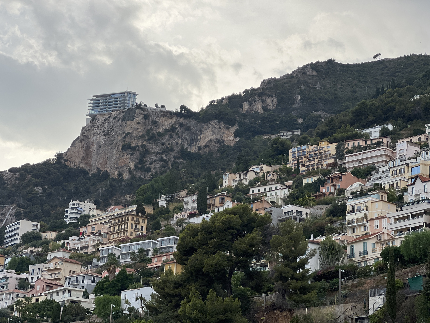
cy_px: 162
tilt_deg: +17.5
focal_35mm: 77
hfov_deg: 25.3
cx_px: 215
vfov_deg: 19.1
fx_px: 956
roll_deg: -3.1
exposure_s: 1/501
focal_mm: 9
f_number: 2.8
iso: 32
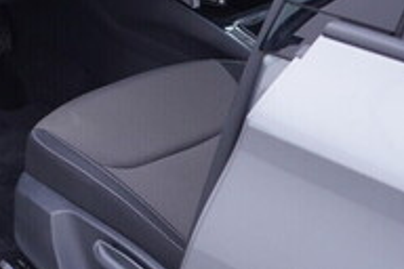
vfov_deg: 12.9
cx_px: -114
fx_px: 1156
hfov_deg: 18.5
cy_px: -70
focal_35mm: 103
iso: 125
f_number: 2.8
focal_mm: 24
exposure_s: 1/40
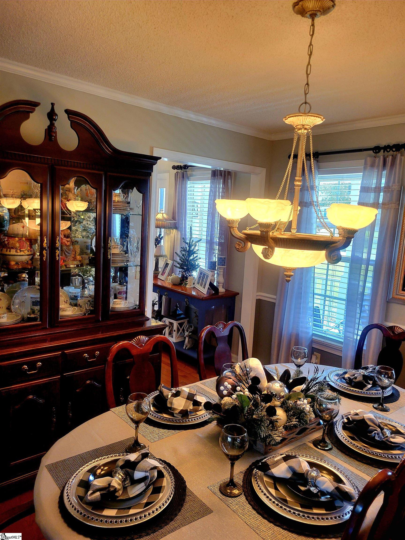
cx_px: 202
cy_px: 270
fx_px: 406
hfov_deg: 53.1
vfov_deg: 67.3
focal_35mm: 26
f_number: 1.8
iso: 250
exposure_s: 1/120
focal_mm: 5.4
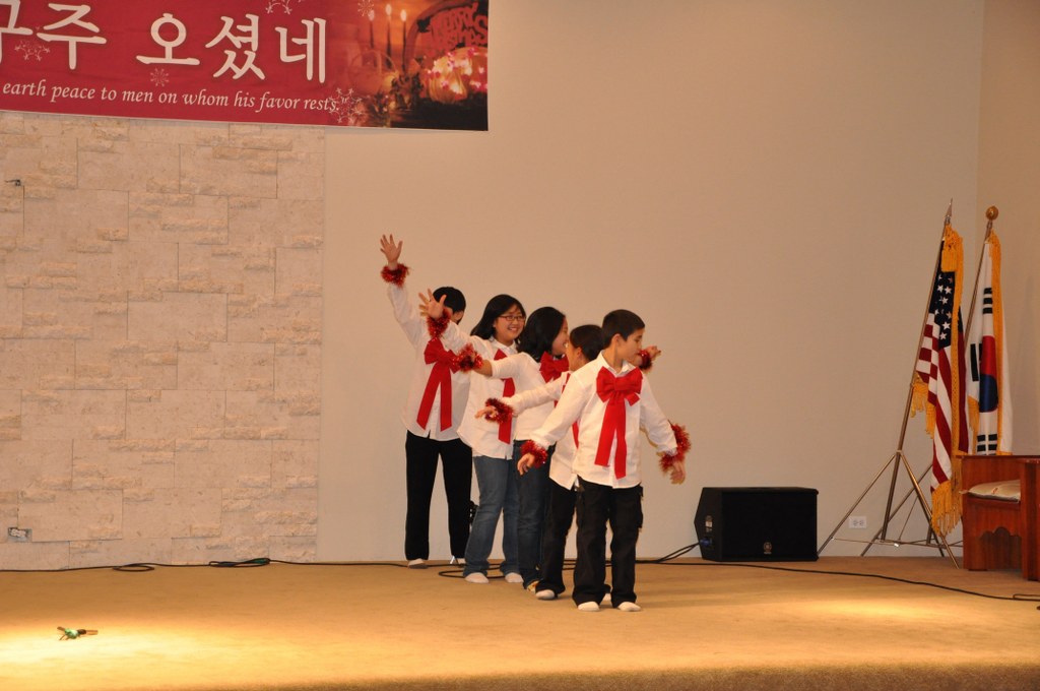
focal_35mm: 75
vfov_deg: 18.1
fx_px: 2164
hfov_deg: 27.0
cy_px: 346
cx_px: 520
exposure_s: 1/60
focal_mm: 50
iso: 1600
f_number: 5
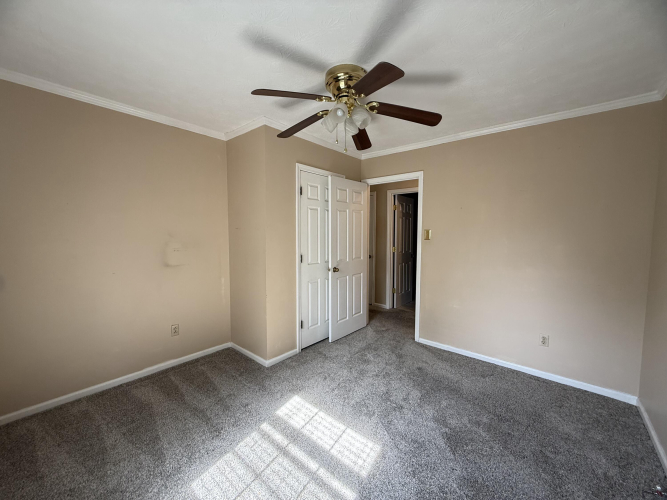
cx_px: 334
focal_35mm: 14
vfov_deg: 85.7
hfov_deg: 102.1
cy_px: 250
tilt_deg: -3.8
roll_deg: -0.1
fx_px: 270
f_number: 2.2
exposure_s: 1/99
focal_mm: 2.22
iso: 160
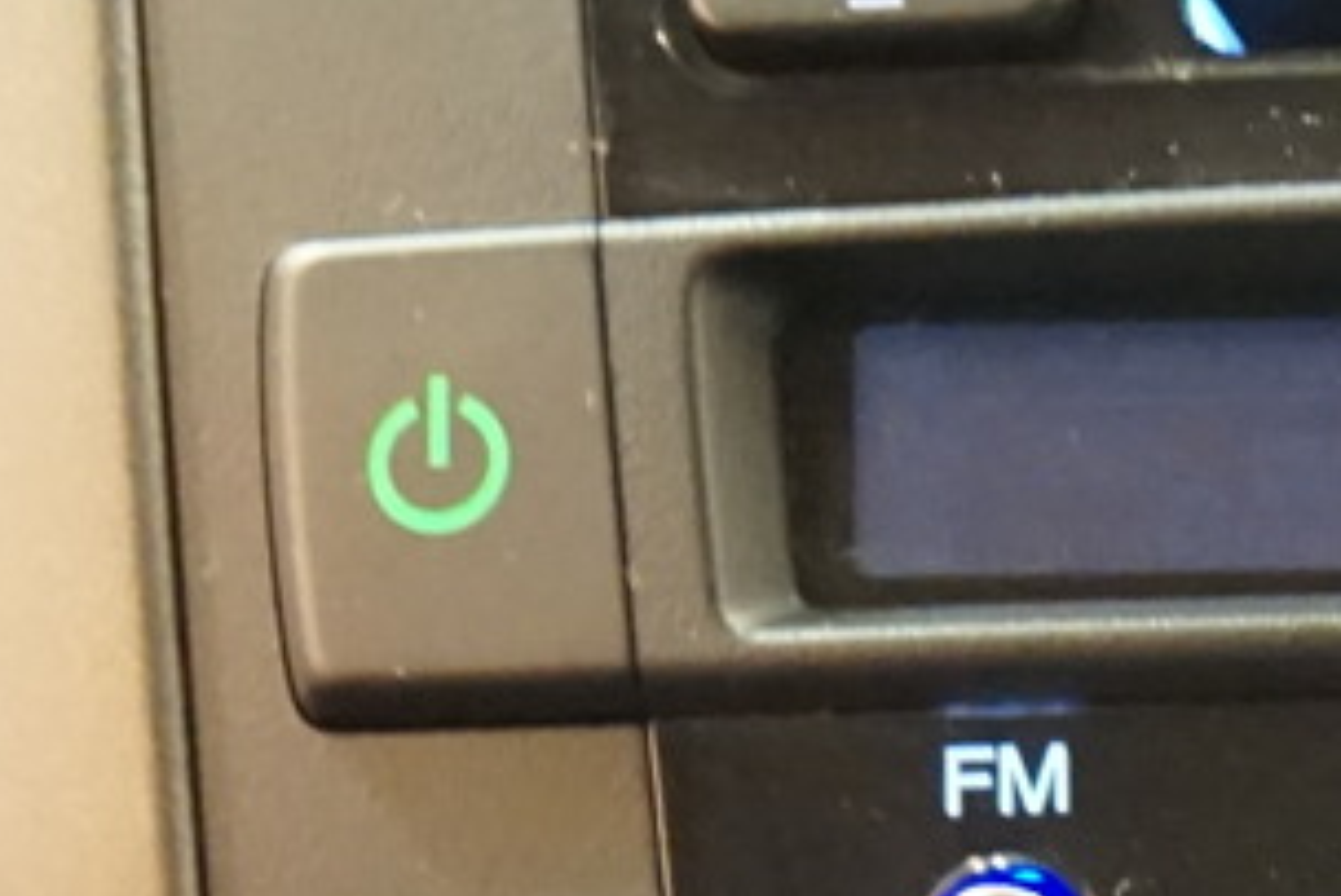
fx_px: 7155
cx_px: 2492
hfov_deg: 10.1
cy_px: 2026
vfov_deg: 6.8
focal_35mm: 192
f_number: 4.5
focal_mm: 24
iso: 3200
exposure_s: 1/25
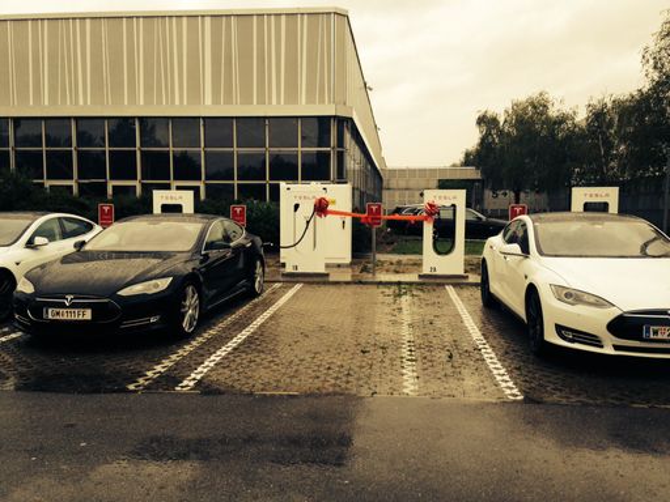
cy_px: 251
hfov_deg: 55.4
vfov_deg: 42.9
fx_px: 639
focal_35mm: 33
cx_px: 335
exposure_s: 1/176
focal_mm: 4.12
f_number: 2.4
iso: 50
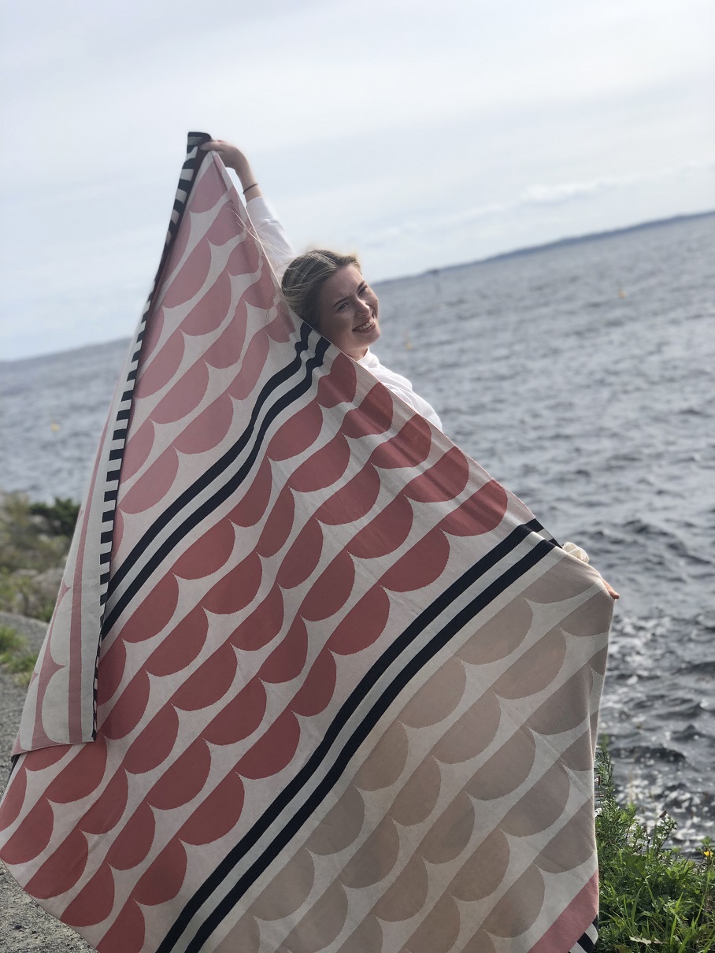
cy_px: 476
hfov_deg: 28.0
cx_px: 358
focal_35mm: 52
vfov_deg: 36.8
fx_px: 1432
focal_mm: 6
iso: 16
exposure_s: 1/1548
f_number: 2.4
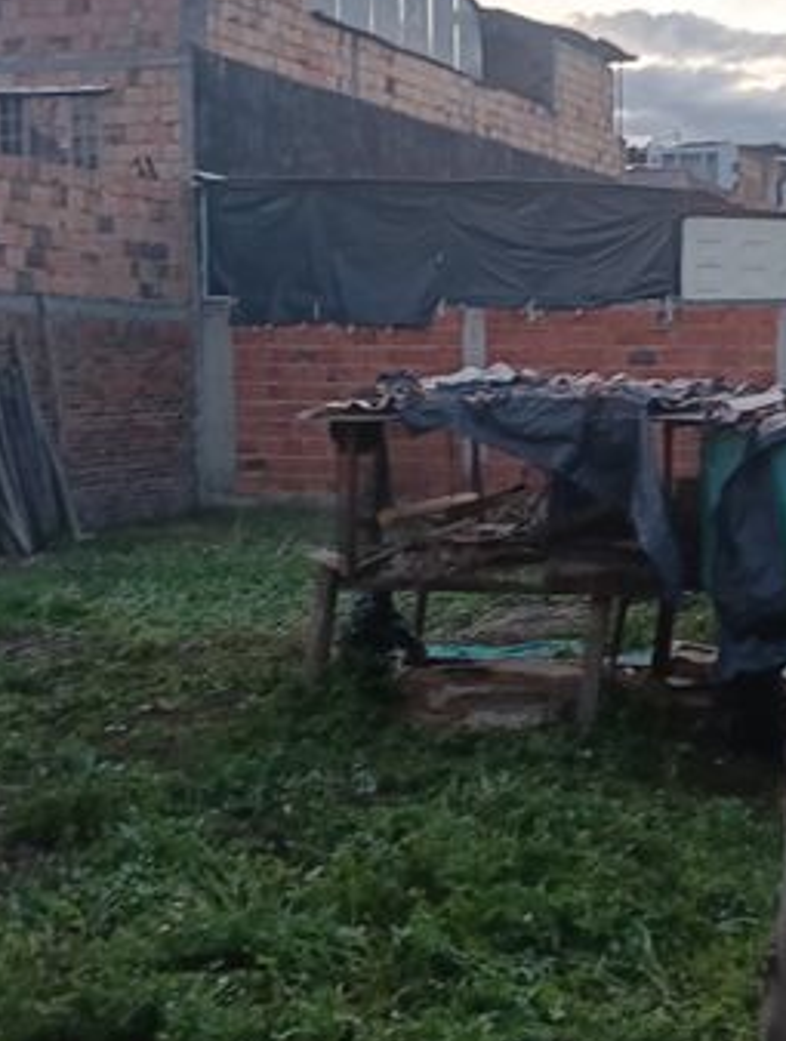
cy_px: 480
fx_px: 1599
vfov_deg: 36.1
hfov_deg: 27.2
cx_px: 604
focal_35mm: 53
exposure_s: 1/30
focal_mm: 3.98
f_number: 1.8
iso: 200
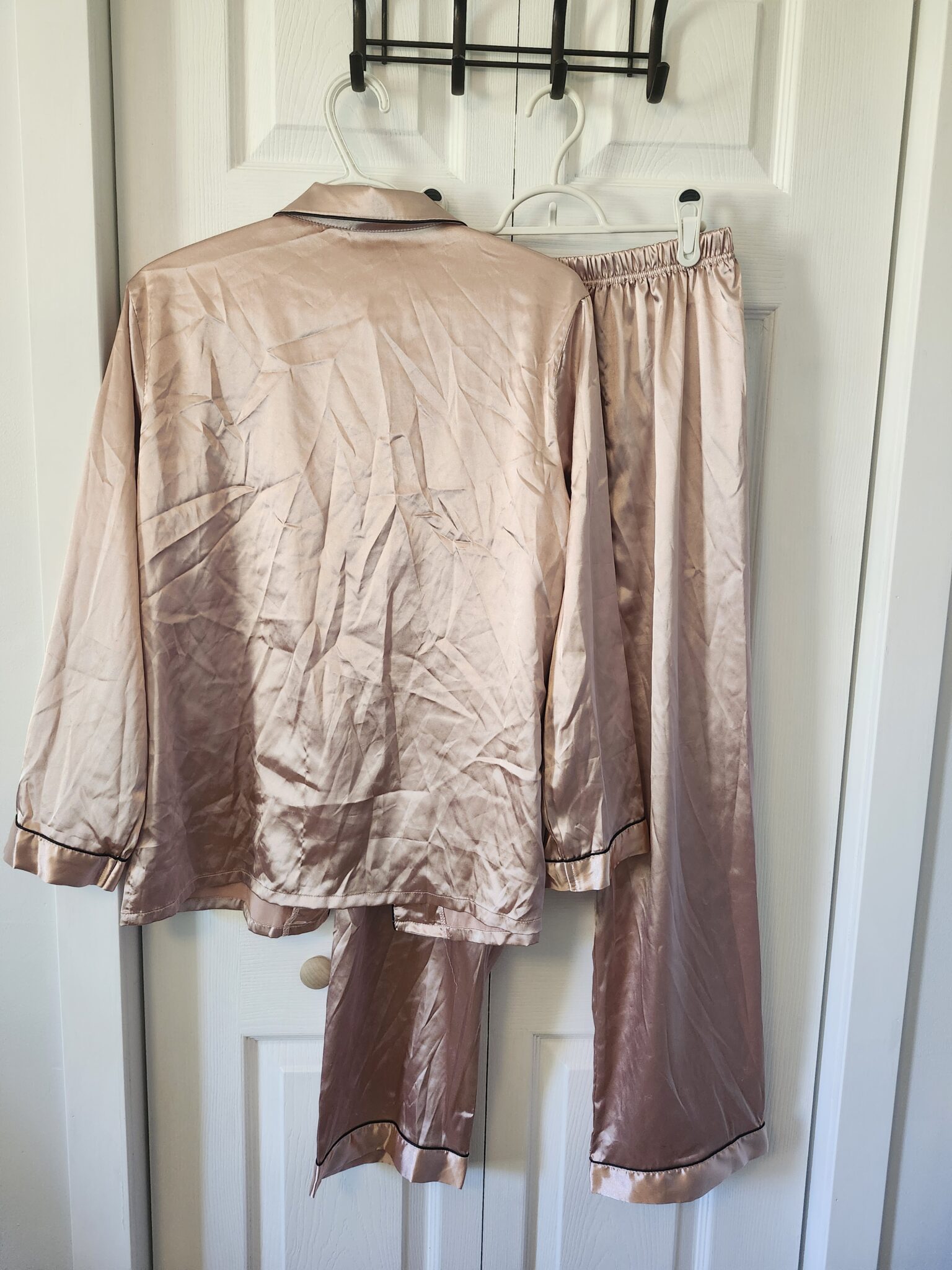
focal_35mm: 23
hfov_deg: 58.9
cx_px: 476
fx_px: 843
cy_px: 635
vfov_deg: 73.9
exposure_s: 1/120
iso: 640
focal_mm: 5.54
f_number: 1.8
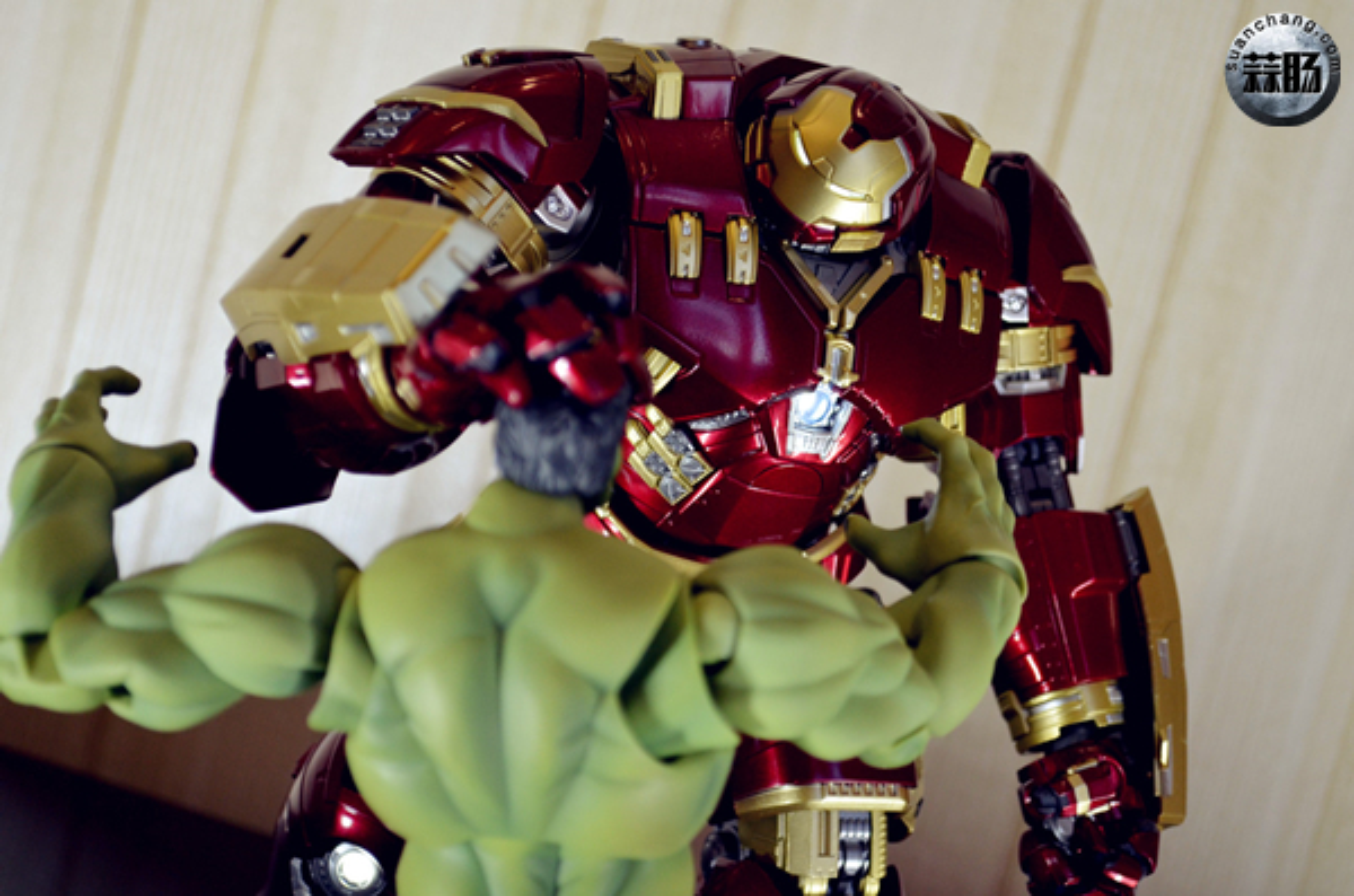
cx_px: 677
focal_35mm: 82
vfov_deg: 16.5
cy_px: 448
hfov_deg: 24.7
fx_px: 3096
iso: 720
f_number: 5.6
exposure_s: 1/60
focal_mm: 55
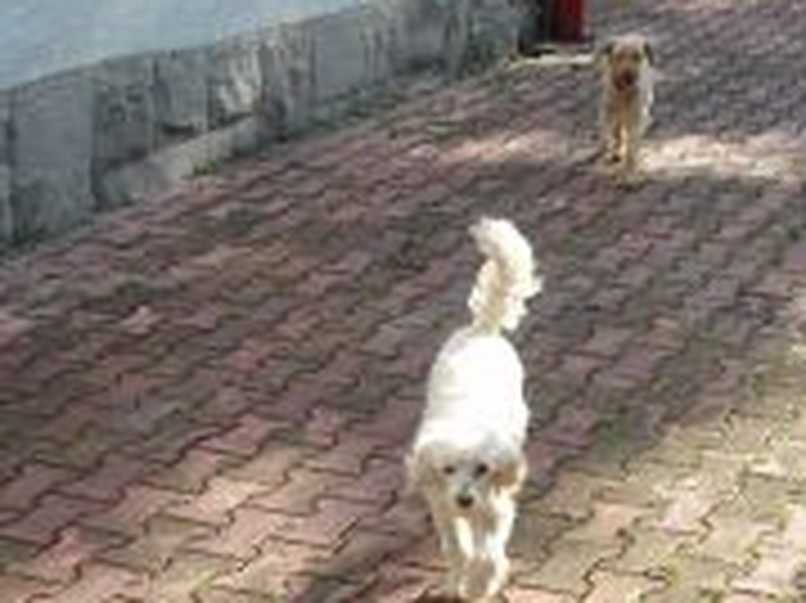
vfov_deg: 16.9
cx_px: 635
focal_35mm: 87
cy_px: 272
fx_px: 2024
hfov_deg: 22.2
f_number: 3.2
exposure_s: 1/477
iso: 100
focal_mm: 6.3
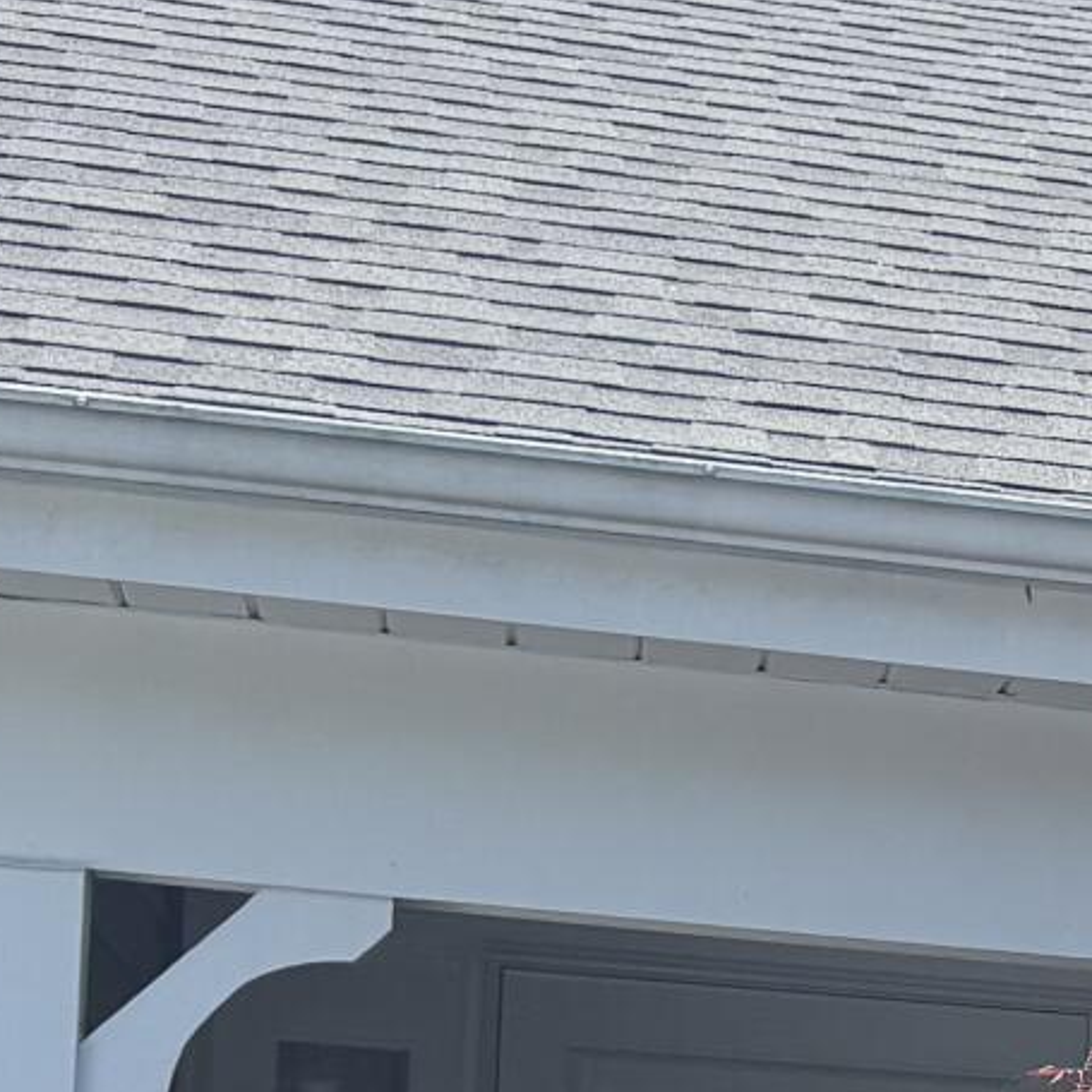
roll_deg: -2.0
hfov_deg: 11.7
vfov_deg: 12.1
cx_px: 1874
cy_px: 1435
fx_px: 4997
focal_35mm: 140
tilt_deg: +0.5
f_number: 1.78
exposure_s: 1/3584
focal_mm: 6.76
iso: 80
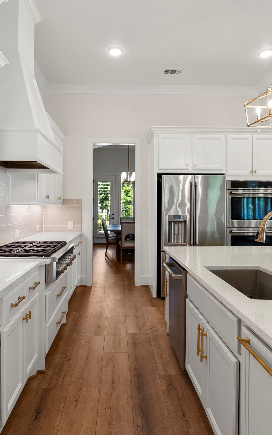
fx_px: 273
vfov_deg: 77.1
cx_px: 122
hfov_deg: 52.9
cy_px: 210
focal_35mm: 23
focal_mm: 14
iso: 800
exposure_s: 1/15
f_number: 8
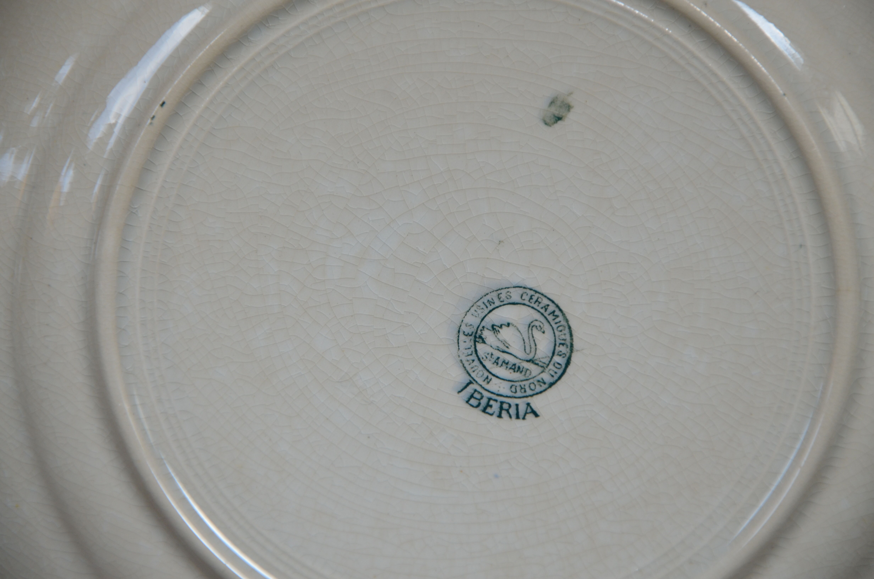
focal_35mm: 158
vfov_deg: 8.7
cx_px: 437
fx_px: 3816
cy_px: 290
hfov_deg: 13.1
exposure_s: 1/125
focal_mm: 105
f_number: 5.6
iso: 400
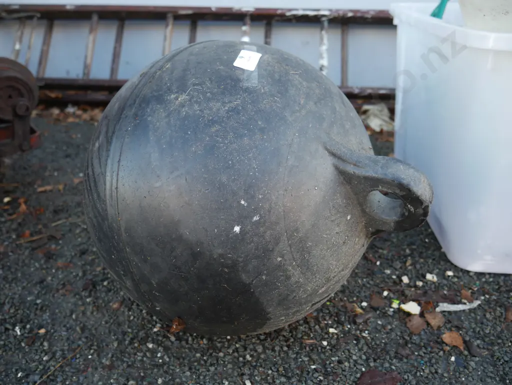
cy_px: 192
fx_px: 444
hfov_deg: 59.9
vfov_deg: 46.8
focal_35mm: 30
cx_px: 256
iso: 200
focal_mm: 15
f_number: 3.6
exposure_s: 1/60
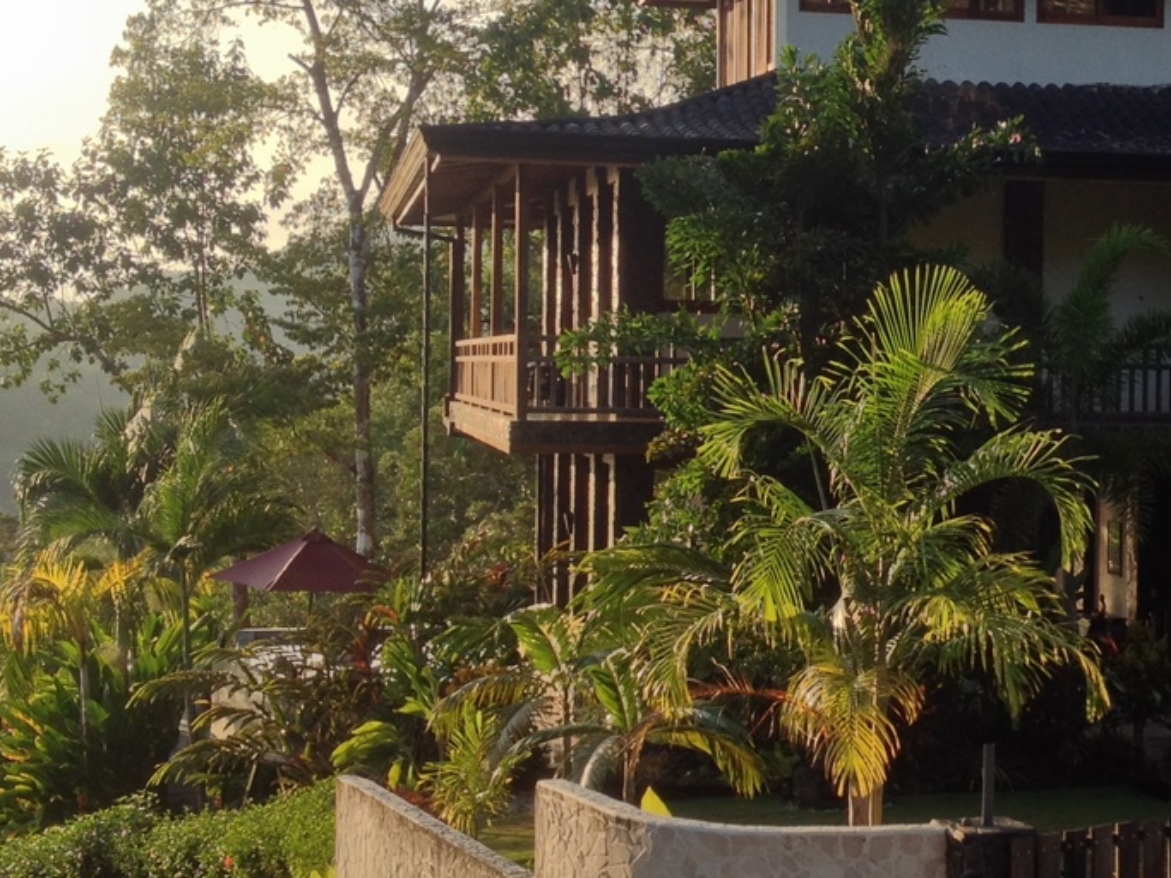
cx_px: 970
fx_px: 2773
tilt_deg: -2.8
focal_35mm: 82
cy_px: 388
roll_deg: +0.2
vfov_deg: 18.0
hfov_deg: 23.4
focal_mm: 4.28
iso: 50
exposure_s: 1/409
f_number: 2.4
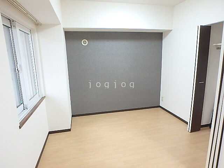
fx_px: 136
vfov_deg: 63.4
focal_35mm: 21
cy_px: 84
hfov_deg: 79.0
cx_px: 112
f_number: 3.5
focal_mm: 3.7
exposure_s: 1/30
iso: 640
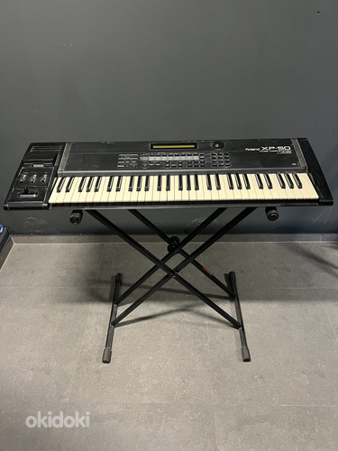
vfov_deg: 67.3
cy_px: 226
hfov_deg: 53.1
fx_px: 338
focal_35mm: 26
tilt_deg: -40.6
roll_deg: +2.9
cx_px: 169
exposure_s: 1/60
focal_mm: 5.7
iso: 500
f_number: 1.5
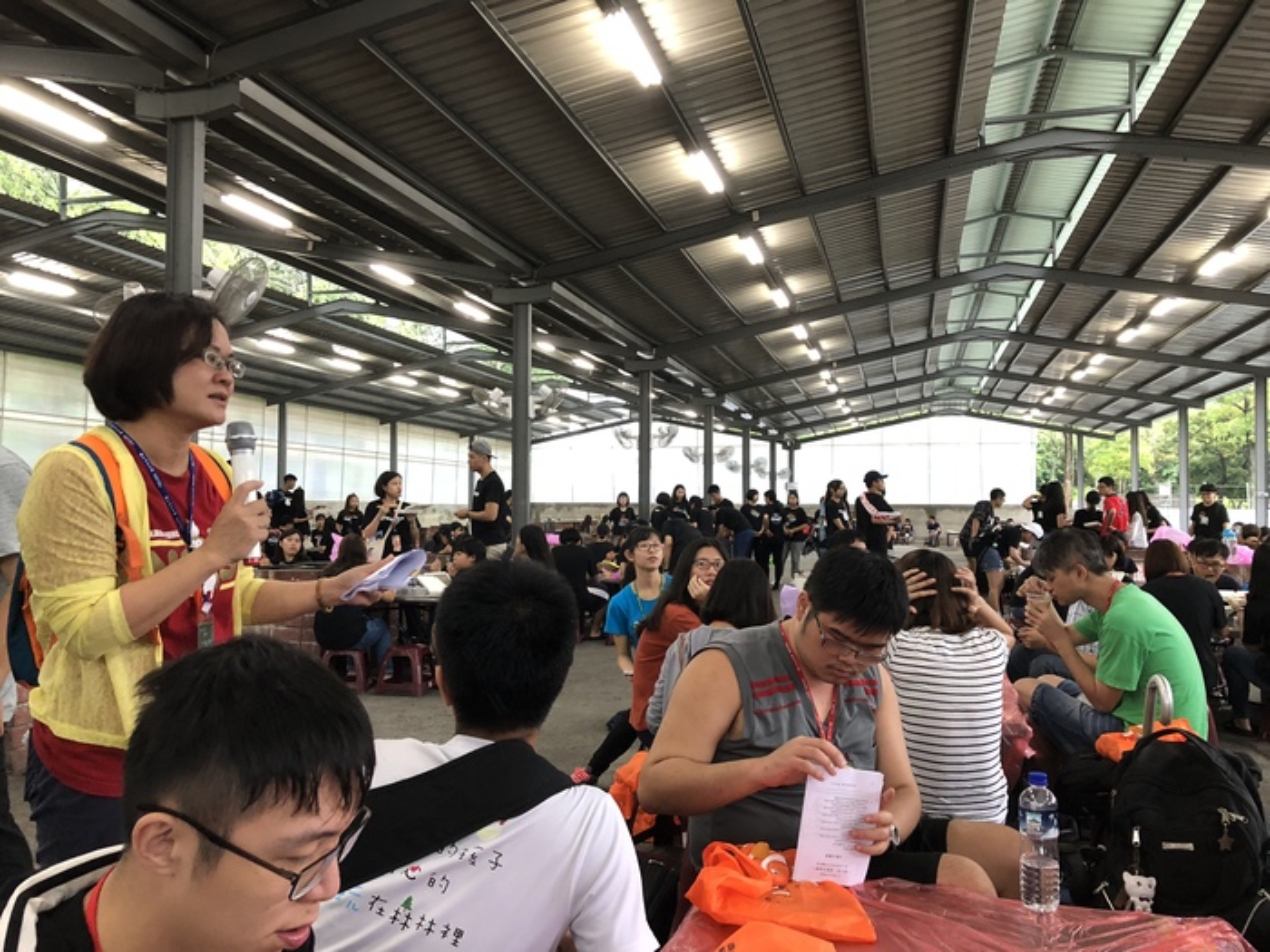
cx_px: 635
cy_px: 476
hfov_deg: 61.7
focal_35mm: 29
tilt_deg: +1.1
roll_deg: -0.5
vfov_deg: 48.2
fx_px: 1064
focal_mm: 3.99
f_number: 1.8
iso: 80
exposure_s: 1/15
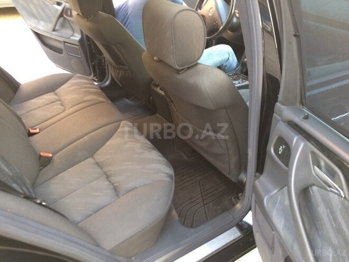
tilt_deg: -29.6
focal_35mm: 29
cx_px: 174
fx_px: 292
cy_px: 131
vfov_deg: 48.2
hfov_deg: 61.7
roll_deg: +0.7
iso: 125
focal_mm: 4.15
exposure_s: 1/33
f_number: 2.2
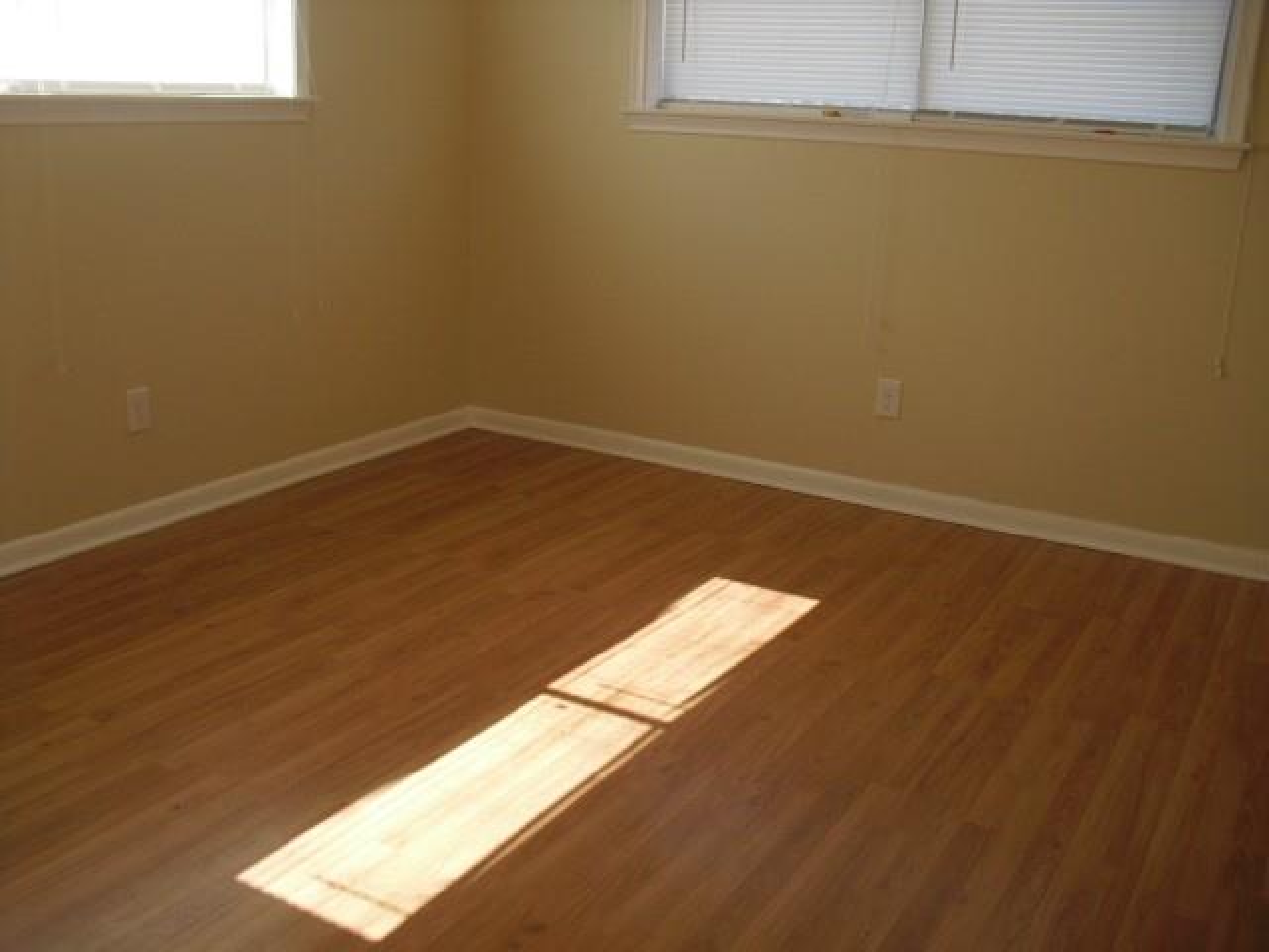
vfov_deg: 39.7
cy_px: 476
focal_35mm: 36
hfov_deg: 51.4
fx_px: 1320
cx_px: 634
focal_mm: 6.3
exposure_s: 1/125
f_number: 3.1
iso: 100
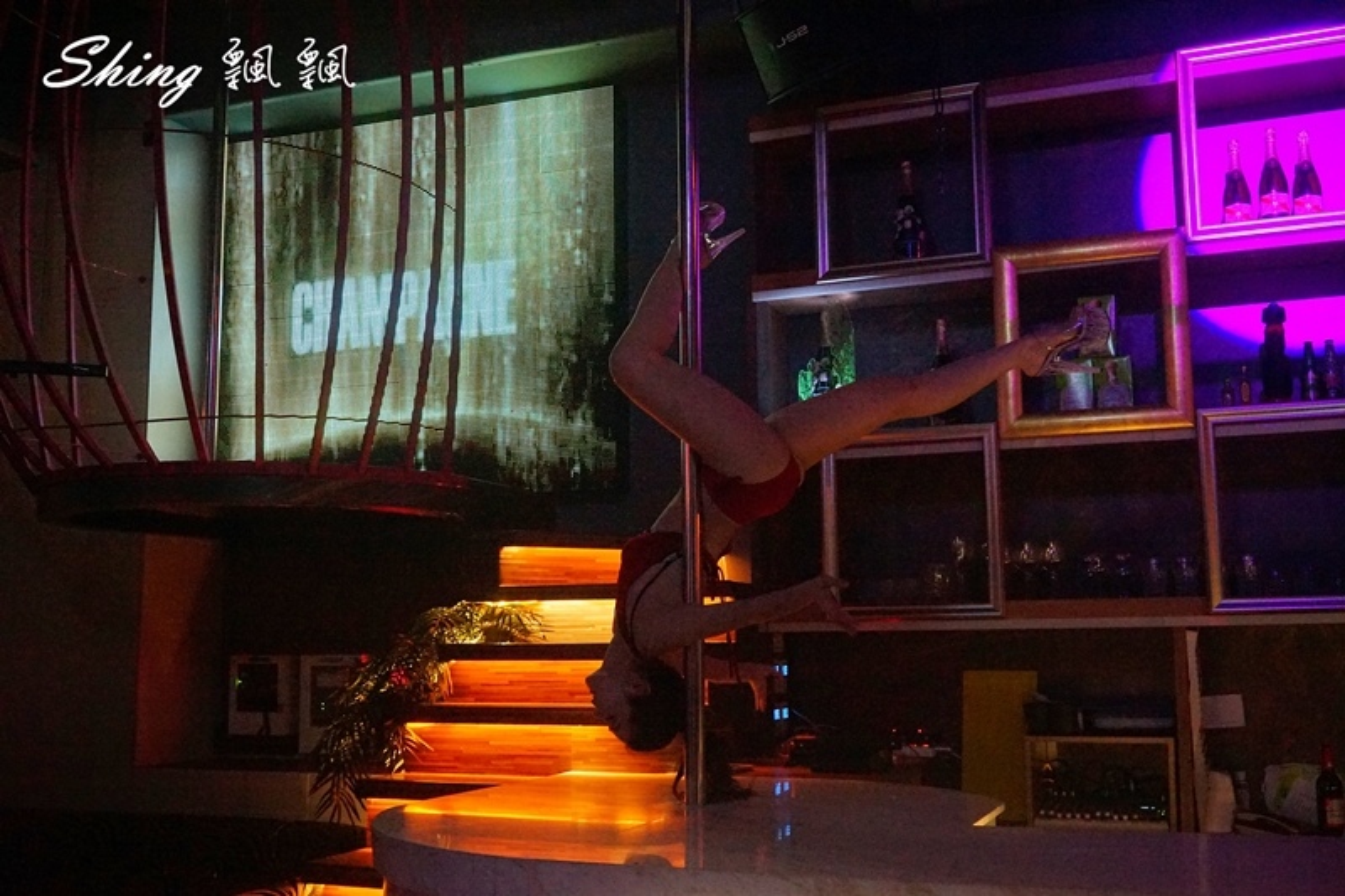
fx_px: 1345
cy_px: 448
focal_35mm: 36
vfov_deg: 36.9
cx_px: 672
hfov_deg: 53.1
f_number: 4
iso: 4000
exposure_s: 1/160
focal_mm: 36
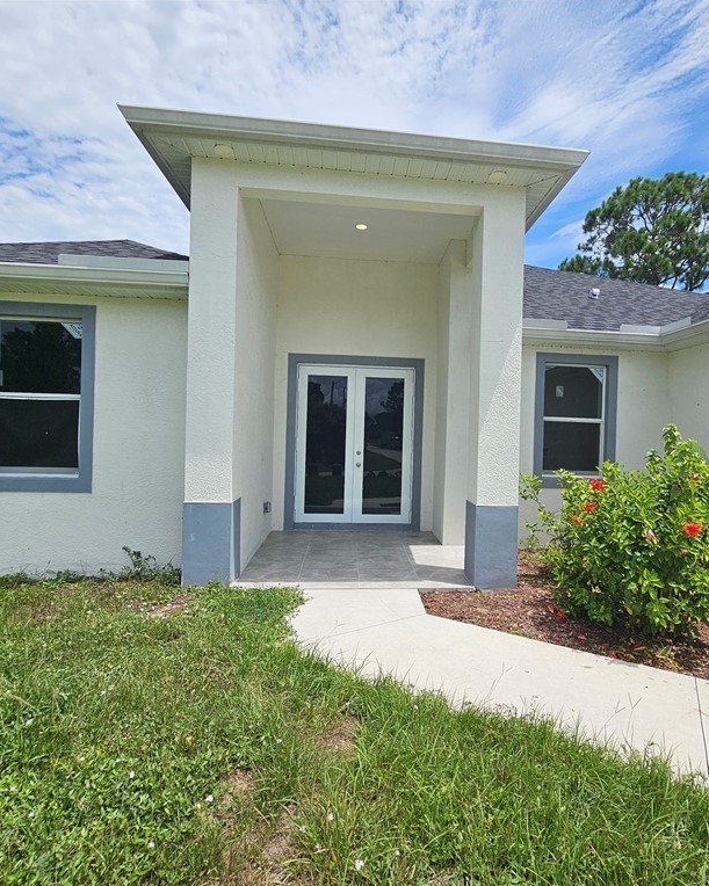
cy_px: 442
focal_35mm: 17
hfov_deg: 76.6
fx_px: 446
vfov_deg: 89.6
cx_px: 398
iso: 50
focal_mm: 2.2
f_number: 2.2
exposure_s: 1/4385
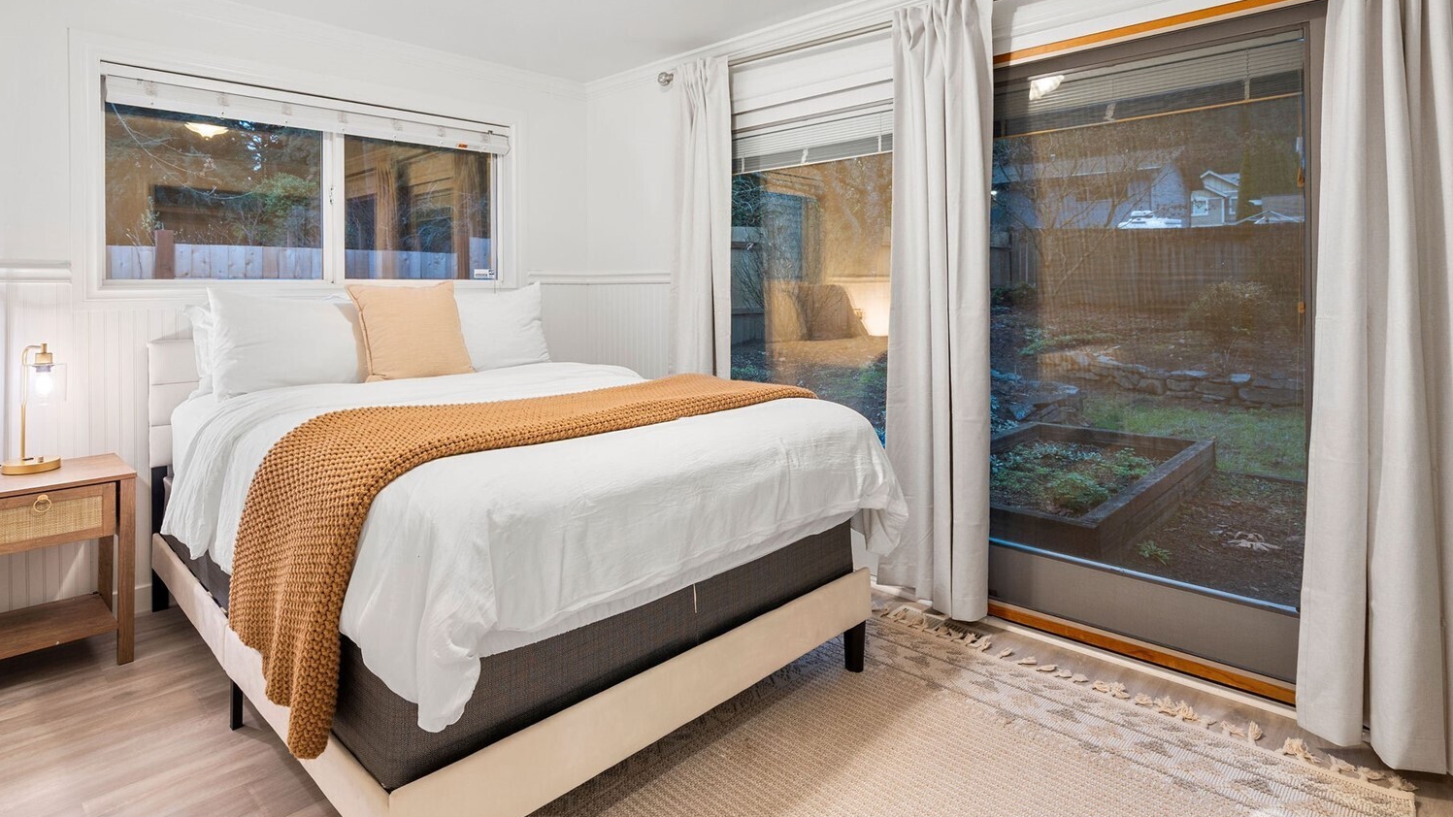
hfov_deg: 89.3
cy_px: 321
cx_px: 656
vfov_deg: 57.8
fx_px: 732
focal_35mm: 19
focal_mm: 16
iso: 320
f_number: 7.1
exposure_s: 1/2
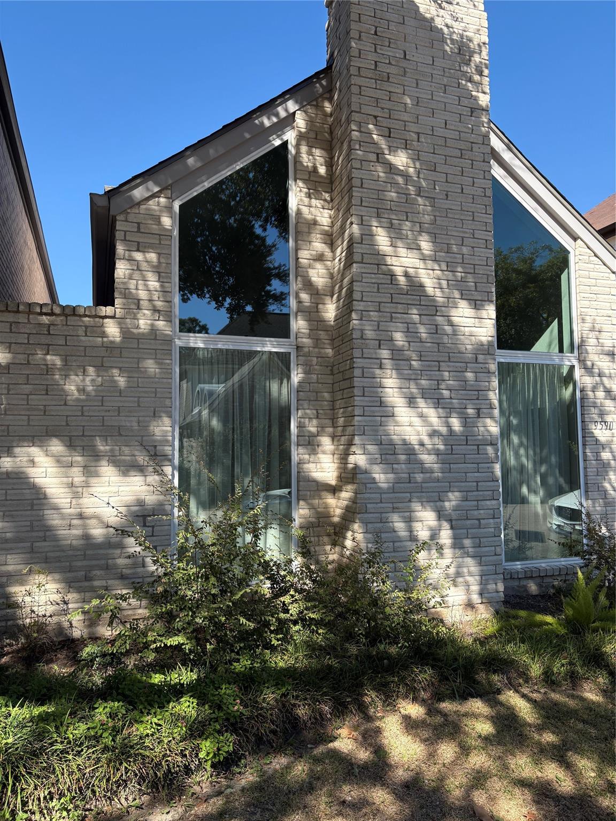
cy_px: 410
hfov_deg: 53.1
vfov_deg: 67.3
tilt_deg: +4.8
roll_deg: +1.3
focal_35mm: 26
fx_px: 617
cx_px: 308
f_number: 1.6
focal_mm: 5.96
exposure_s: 1/1175
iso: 50
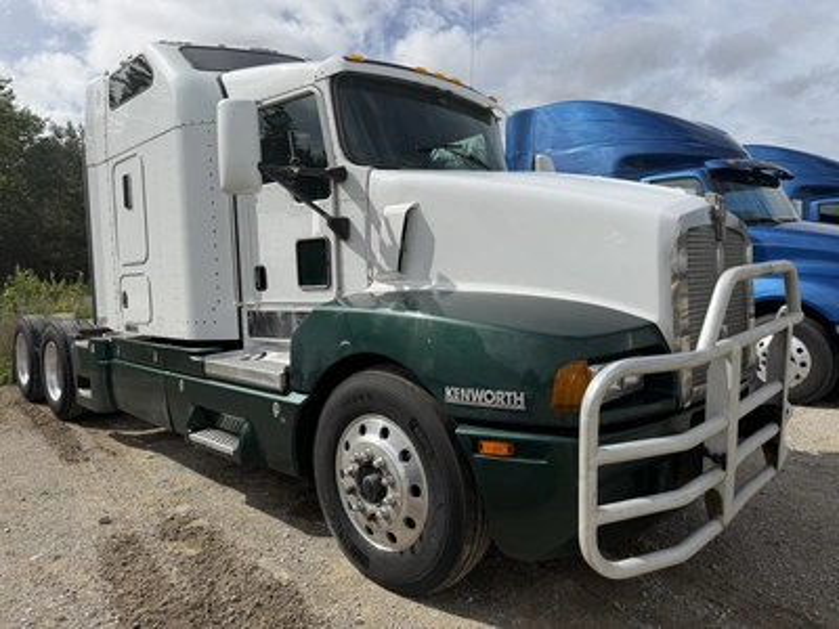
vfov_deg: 56.8
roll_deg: +3.2
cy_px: 314
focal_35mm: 24
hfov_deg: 71.6
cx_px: 420
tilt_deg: -3.0
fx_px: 582
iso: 80
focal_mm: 6.76
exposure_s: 1/7353
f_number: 1.78
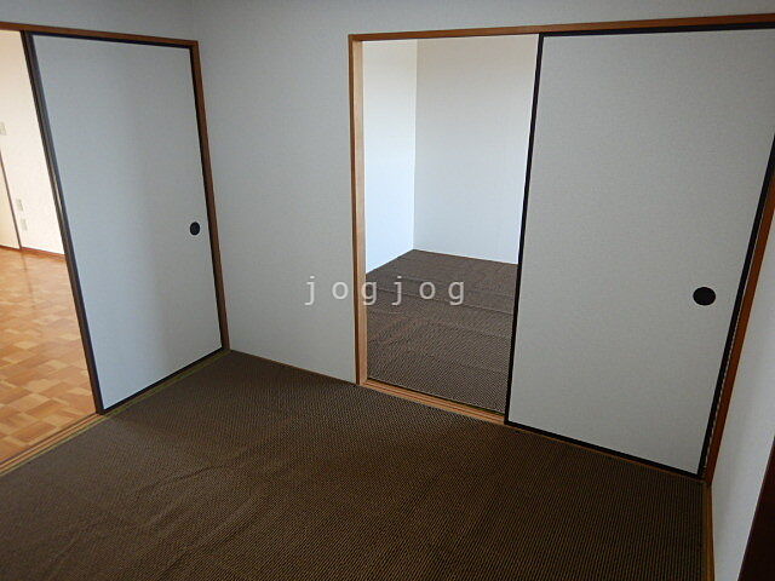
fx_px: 537
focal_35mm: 24
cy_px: 290
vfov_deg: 56.8
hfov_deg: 71.6
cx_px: 388
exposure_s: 1/30
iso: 125
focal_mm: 4.3
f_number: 2.8
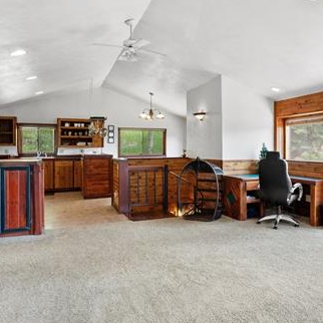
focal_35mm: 27
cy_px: 164
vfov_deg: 59.1
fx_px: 285
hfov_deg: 57.8
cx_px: 215
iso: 640
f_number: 10
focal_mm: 16
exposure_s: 1/6
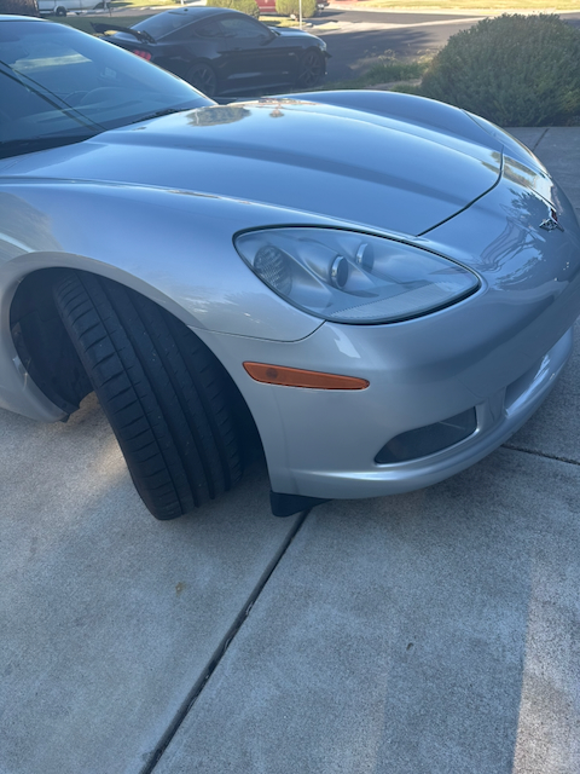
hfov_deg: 56.8
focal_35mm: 24
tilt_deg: -34.6
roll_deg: +3.5
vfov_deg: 71.6
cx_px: 290
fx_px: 536
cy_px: 387
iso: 80
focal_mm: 6.86
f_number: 1.78
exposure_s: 1/767
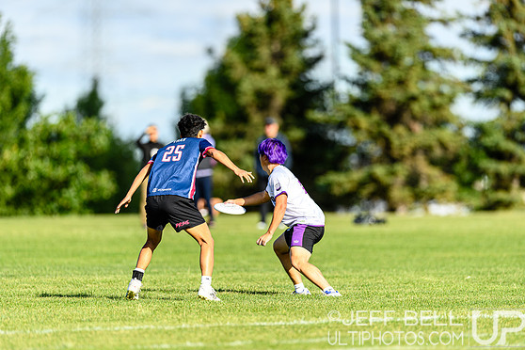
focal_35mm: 416
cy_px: 175
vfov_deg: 3.3
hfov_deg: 5.0
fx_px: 6066
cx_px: 265
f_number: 3.2
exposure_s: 1/1600
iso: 100
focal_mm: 400
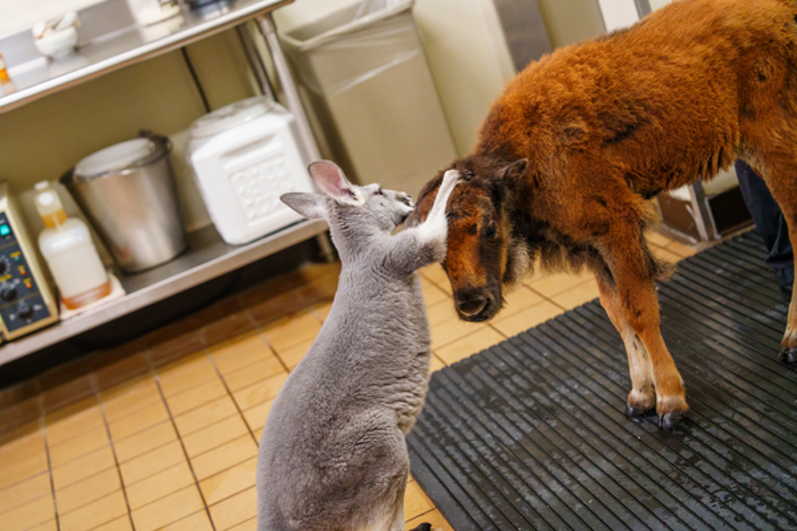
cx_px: 398
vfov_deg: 19.5
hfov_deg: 28.8
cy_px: 266
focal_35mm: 70
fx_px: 1550
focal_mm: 70
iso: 5000
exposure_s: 1/200
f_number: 2.8
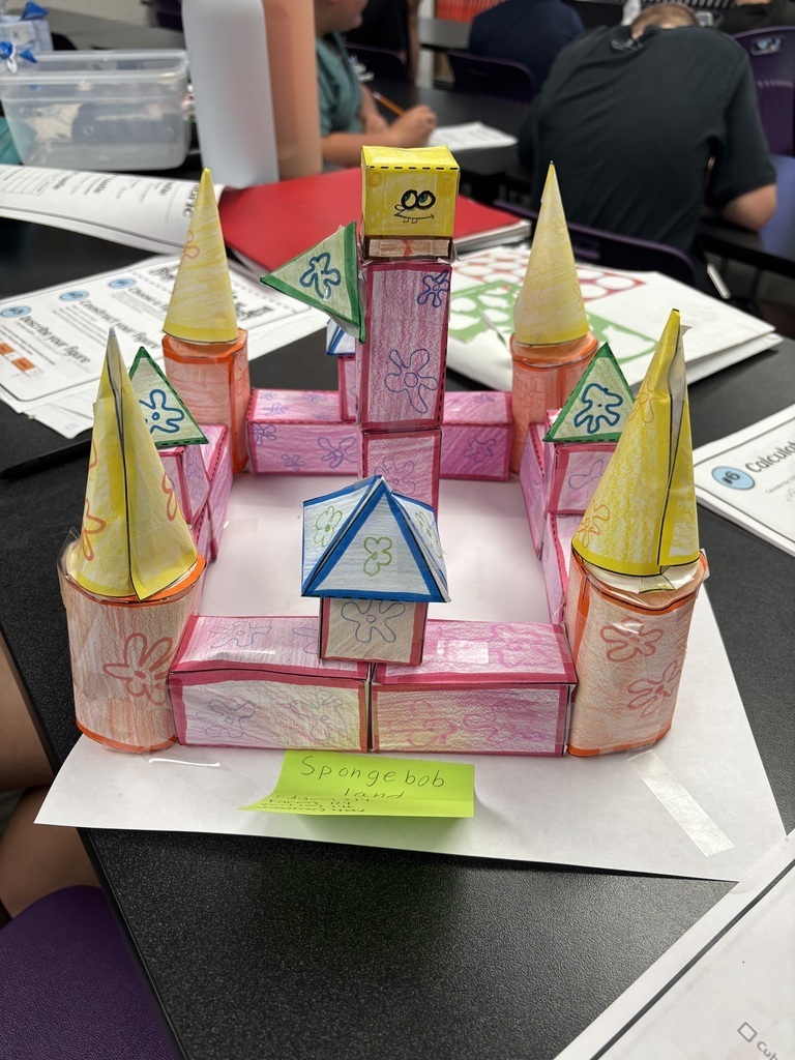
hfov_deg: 53.1
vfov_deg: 67.3
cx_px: 398
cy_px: 530
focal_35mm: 26
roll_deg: -0.6
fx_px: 796
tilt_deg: -36.9
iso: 100
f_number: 1.6
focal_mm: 5.96
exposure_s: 1/120
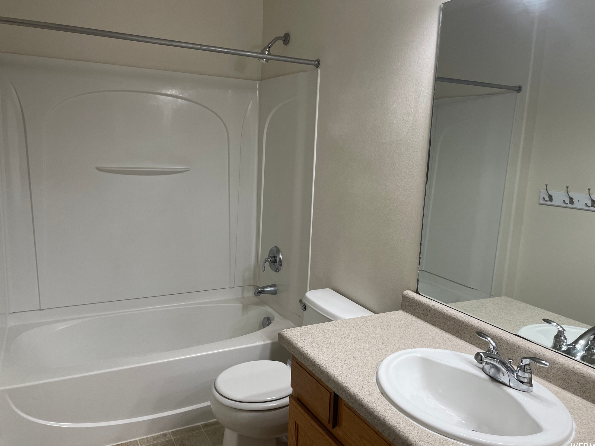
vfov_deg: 51.4
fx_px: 464
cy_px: 219
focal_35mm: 27
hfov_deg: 65.3
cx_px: 297
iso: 80
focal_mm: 4.2
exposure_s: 1/120
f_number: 1.6
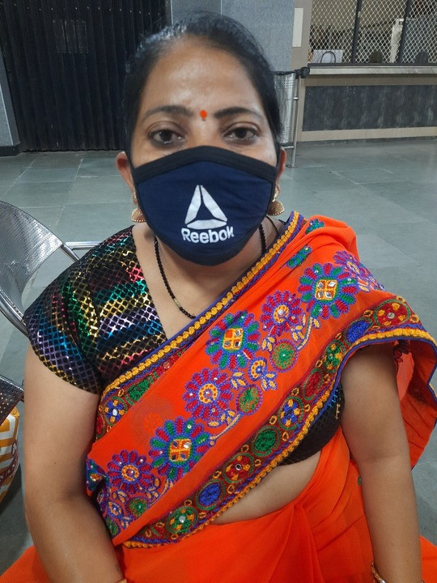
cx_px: 218
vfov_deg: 71.6
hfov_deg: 56.8
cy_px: 292
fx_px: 404
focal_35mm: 24
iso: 640
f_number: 1.8
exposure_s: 1/25
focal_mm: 5.23
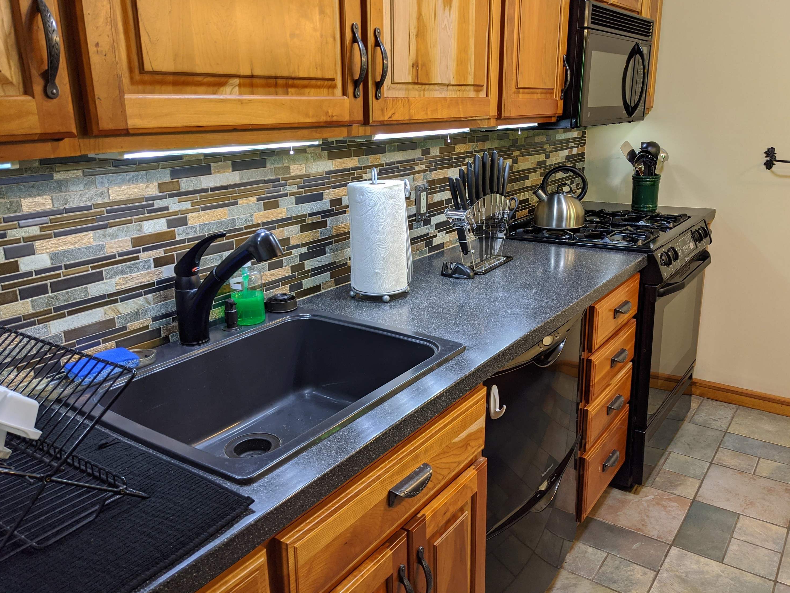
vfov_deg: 49.7
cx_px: 403
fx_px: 639
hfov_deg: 63.4
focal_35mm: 28
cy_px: 288
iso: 66
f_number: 1.73
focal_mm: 4.38
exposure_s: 1/30
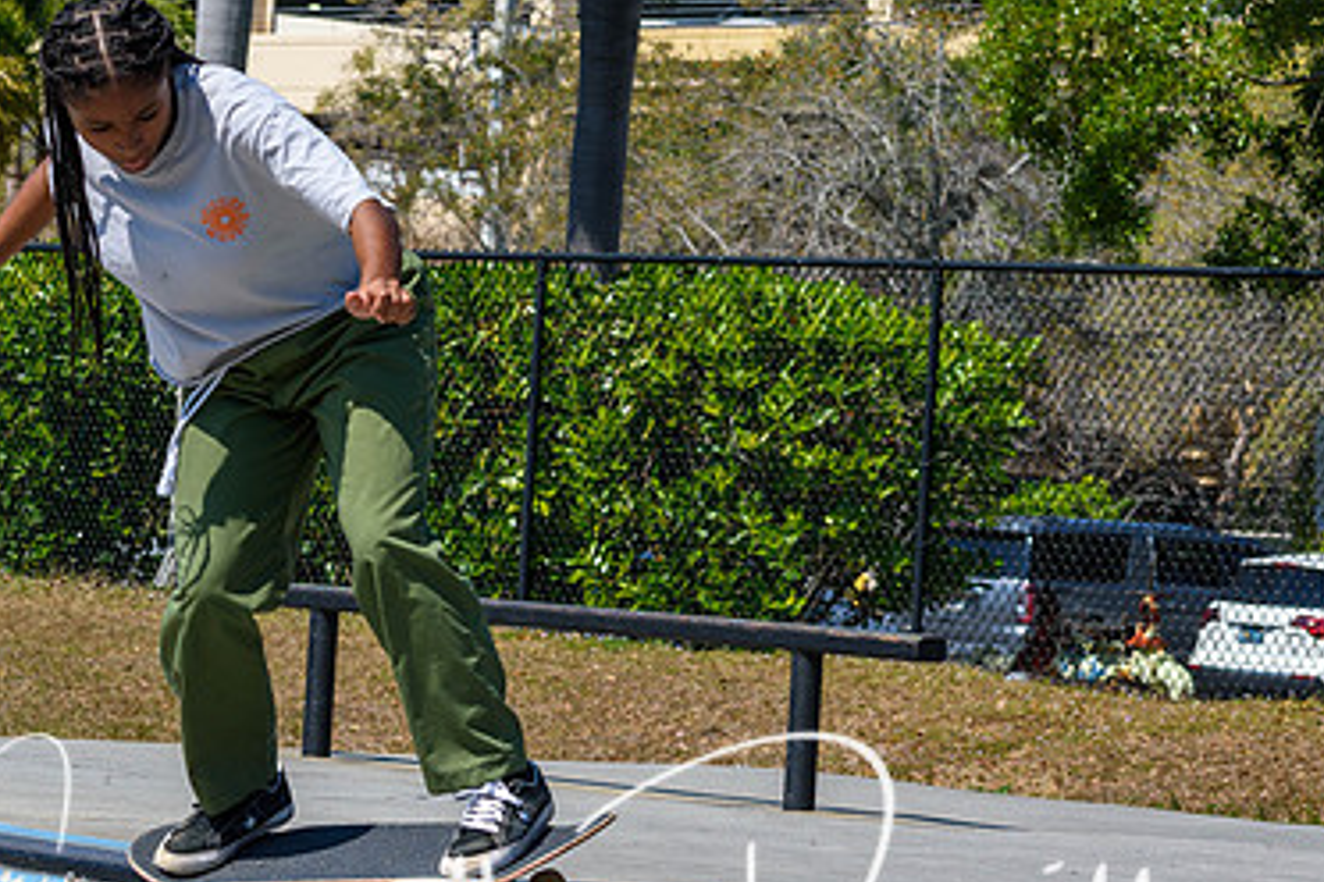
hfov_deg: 11.0
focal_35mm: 187
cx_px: 388
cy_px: 596
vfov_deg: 7.3
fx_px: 6877
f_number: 8
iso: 200
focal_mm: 80
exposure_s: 1/1000
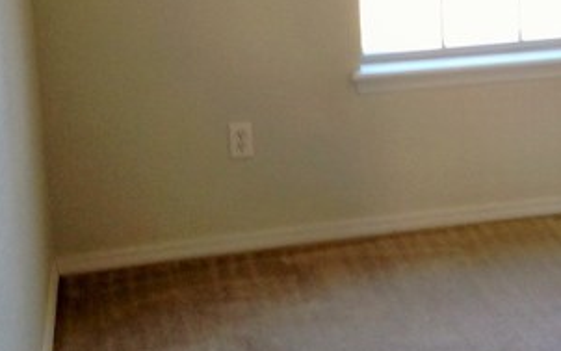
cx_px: 494
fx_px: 1361
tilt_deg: -14.0
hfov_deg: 22.8
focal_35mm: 89
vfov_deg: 14.6
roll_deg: +0.2
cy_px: 48
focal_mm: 4.12
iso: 50
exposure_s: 1/30
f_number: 2.4
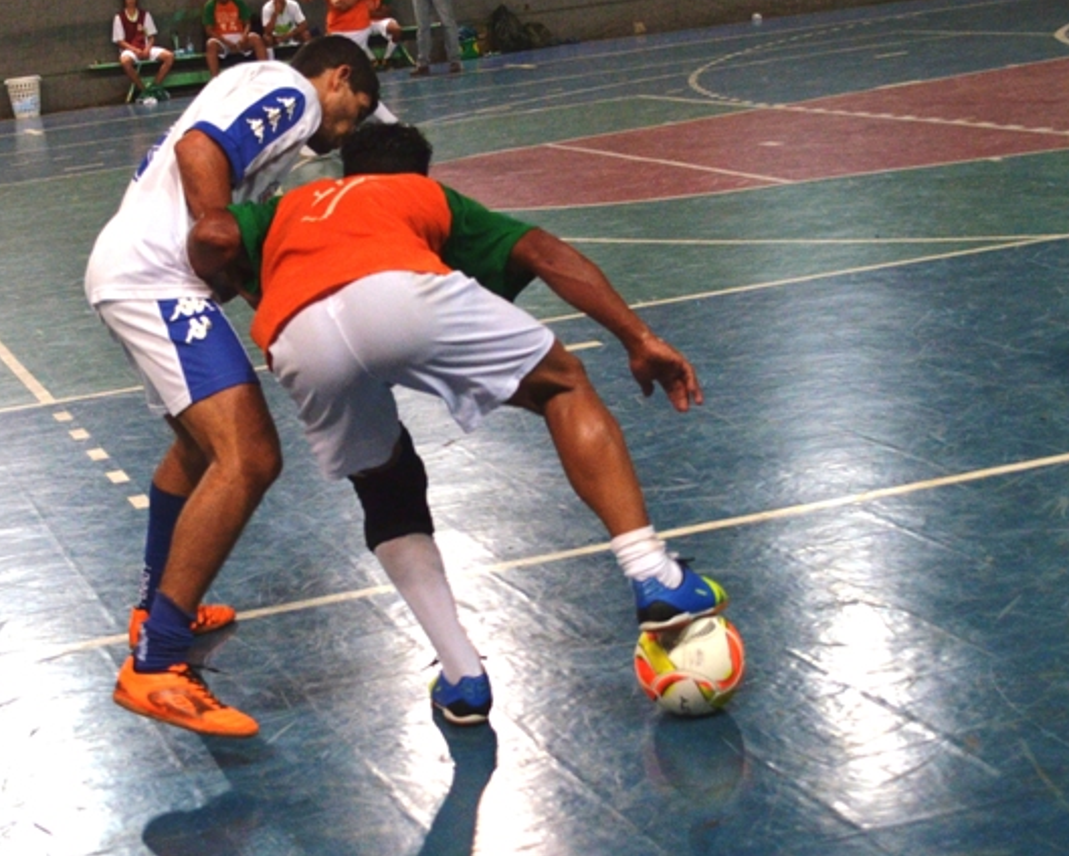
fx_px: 1886
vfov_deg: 25.6
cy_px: 427
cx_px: 457
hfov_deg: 31.6
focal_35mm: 60
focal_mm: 35
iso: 1600
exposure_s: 1/160
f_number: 5
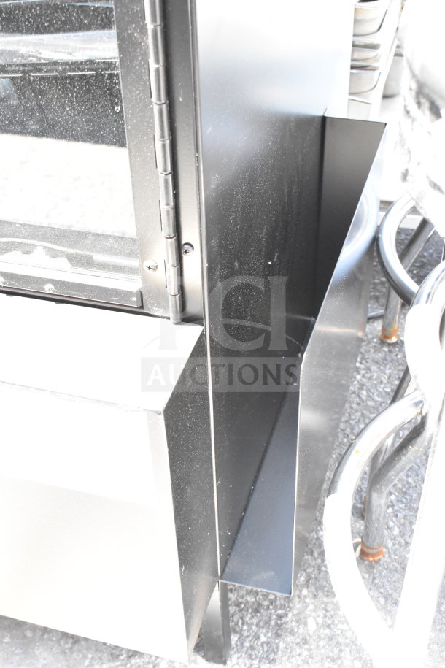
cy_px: 334
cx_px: 222
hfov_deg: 28.9
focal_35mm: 46
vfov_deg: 42.3
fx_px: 862
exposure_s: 1/320
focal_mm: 31
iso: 6400
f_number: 9
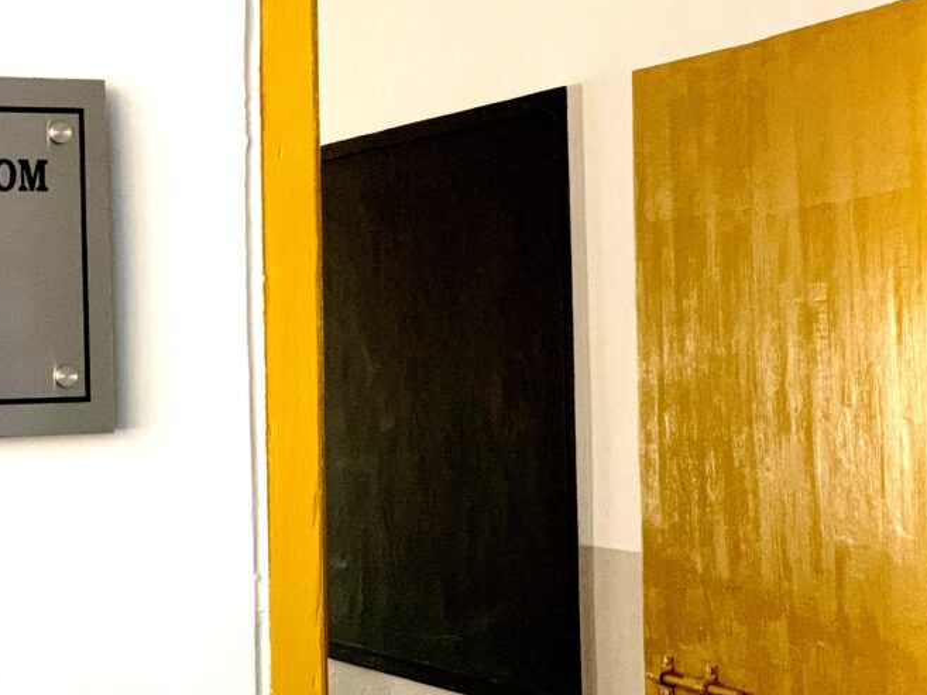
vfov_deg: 18.2
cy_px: 289
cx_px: 293
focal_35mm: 81
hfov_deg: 24.0
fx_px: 2170
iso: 400
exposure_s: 1/57
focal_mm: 6
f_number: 2.4
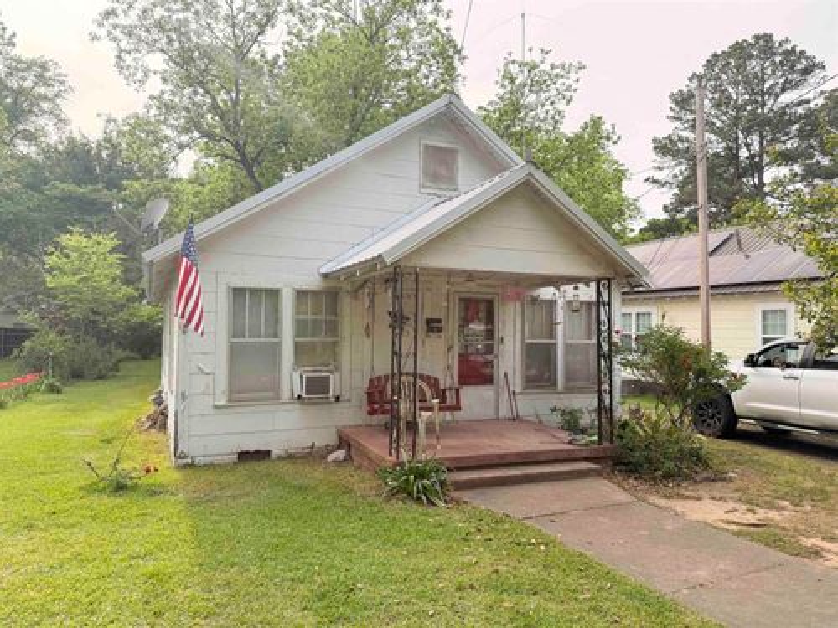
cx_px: 419
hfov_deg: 71.6
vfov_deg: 56.8
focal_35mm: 24
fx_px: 581
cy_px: 314
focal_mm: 6.76
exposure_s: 1/1361
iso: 100
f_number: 1.78
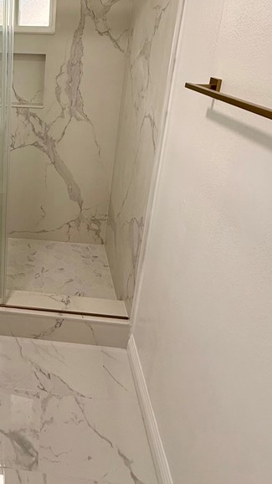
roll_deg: -2.0
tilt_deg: -15.4
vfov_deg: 66.7
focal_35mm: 27
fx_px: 346
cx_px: 13
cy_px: 139
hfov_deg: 39.0
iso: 160
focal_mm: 2.22
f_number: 2.2
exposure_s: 1/120
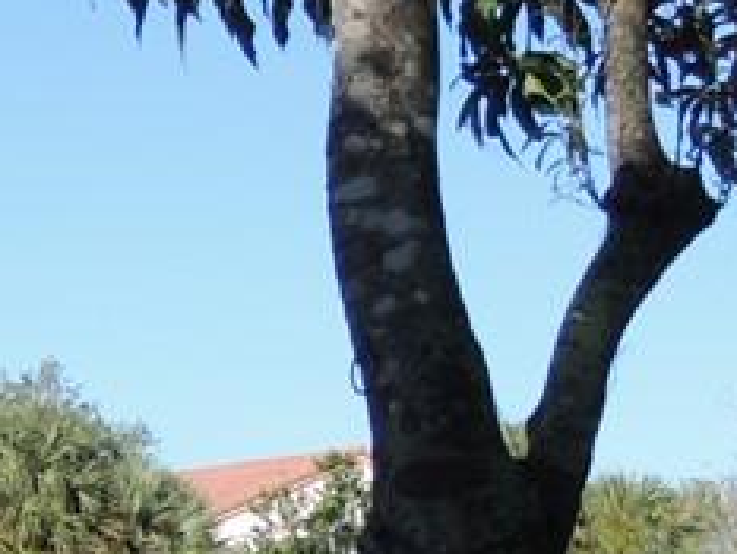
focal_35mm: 176
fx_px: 3749
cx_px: -364
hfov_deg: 10.8
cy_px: 734
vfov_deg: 8.3
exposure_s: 1/800
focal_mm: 7.1
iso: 100
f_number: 3.3
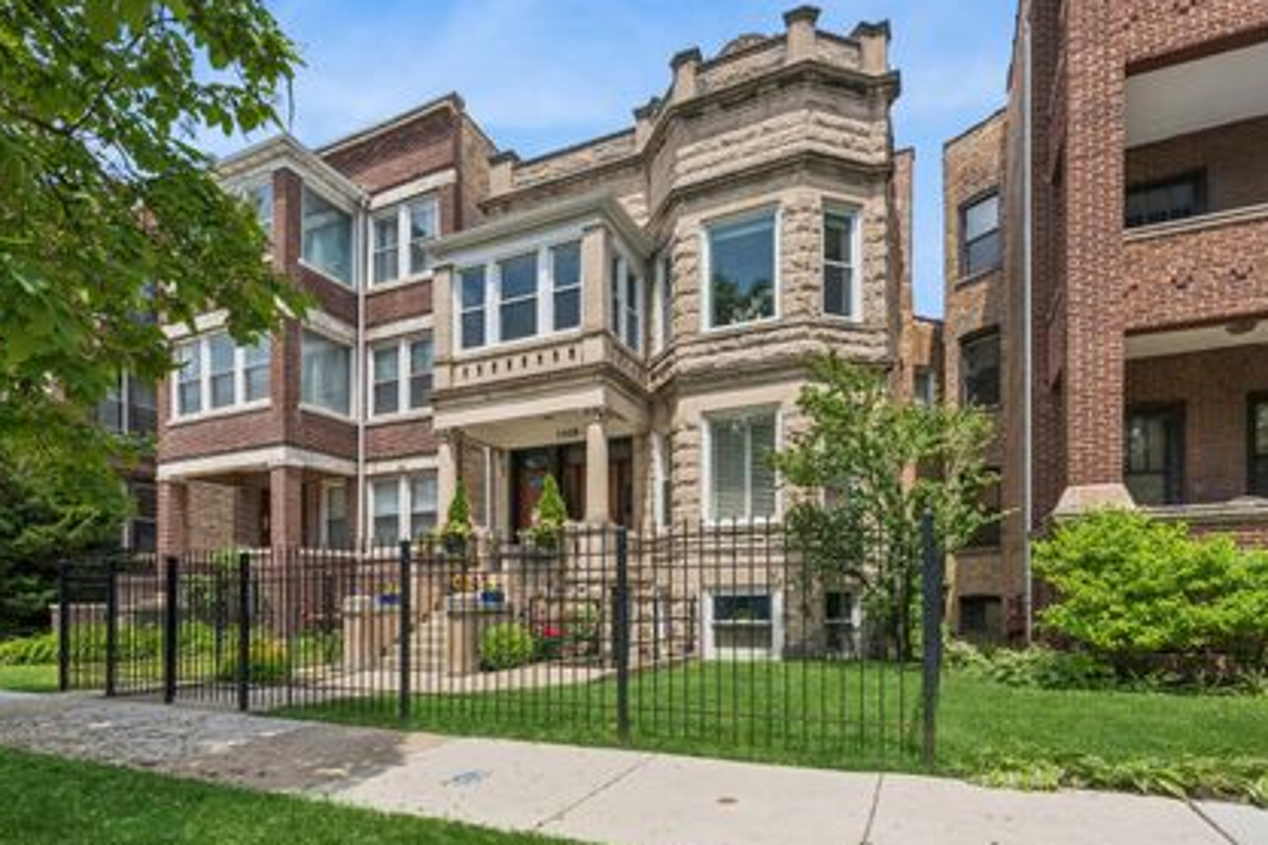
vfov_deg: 67.3
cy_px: 450
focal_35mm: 18
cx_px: 575
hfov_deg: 89.8
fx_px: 634
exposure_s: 1/640
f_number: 11
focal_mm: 15
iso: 400
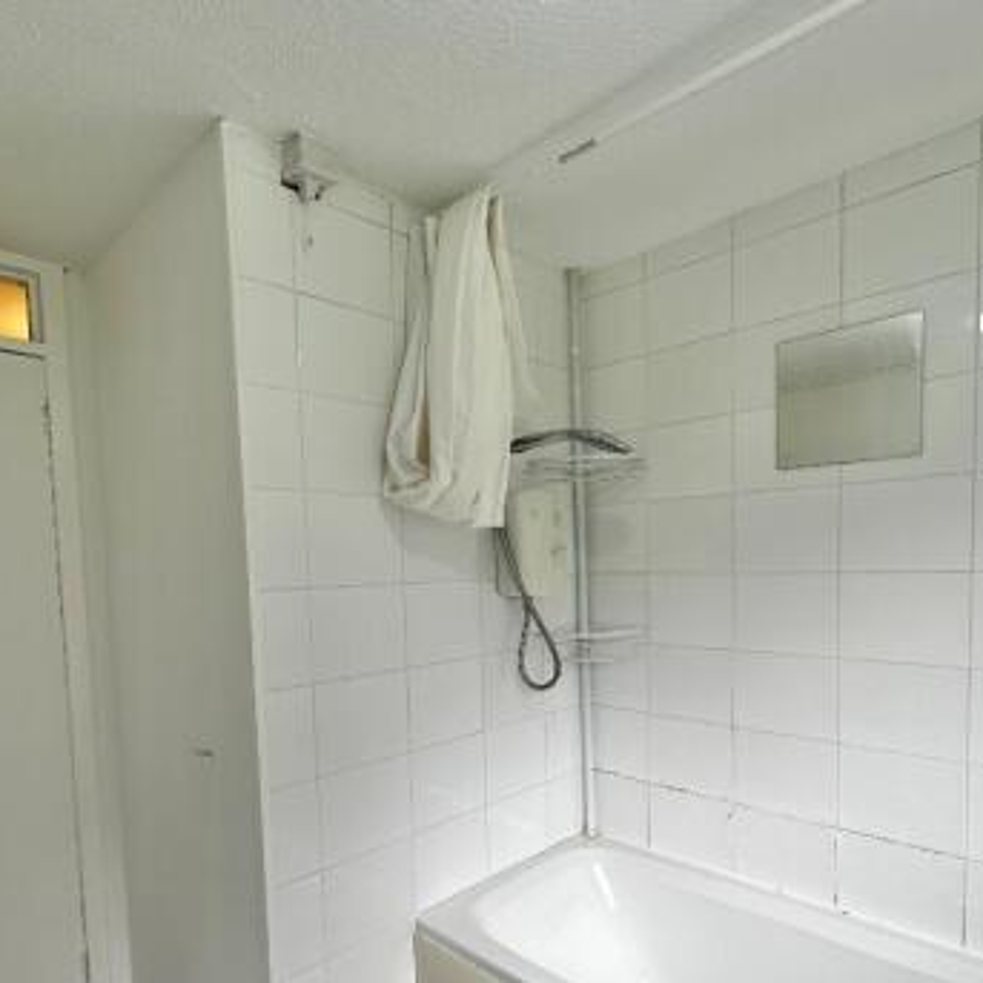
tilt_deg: -2.7
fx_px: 675
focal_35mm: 21
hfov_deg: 72.1
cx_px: 486
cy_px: 603
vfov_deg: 71.2
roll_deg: +2.2
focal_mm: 2.22
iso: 40
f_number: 2.2
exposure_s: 1/106
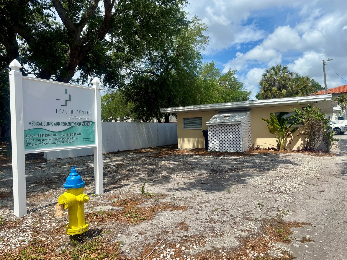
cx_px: 174
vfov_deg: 53.1
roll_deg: +1.0
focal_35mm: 26
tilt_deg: -0.1
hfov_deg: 67.3
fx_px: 261
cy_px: 130
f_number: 1.6
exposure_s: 1/4255
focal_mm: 5.96
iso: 50
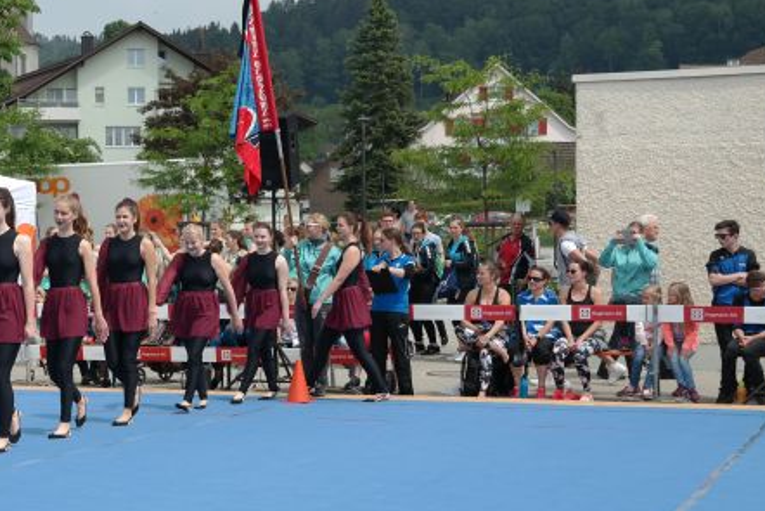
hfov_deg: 24.9
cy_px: 287
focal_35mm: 81
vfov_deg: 16.9
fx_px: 1722
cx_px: 234
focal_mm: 37
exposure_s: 1/320
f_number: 7.1
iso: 100
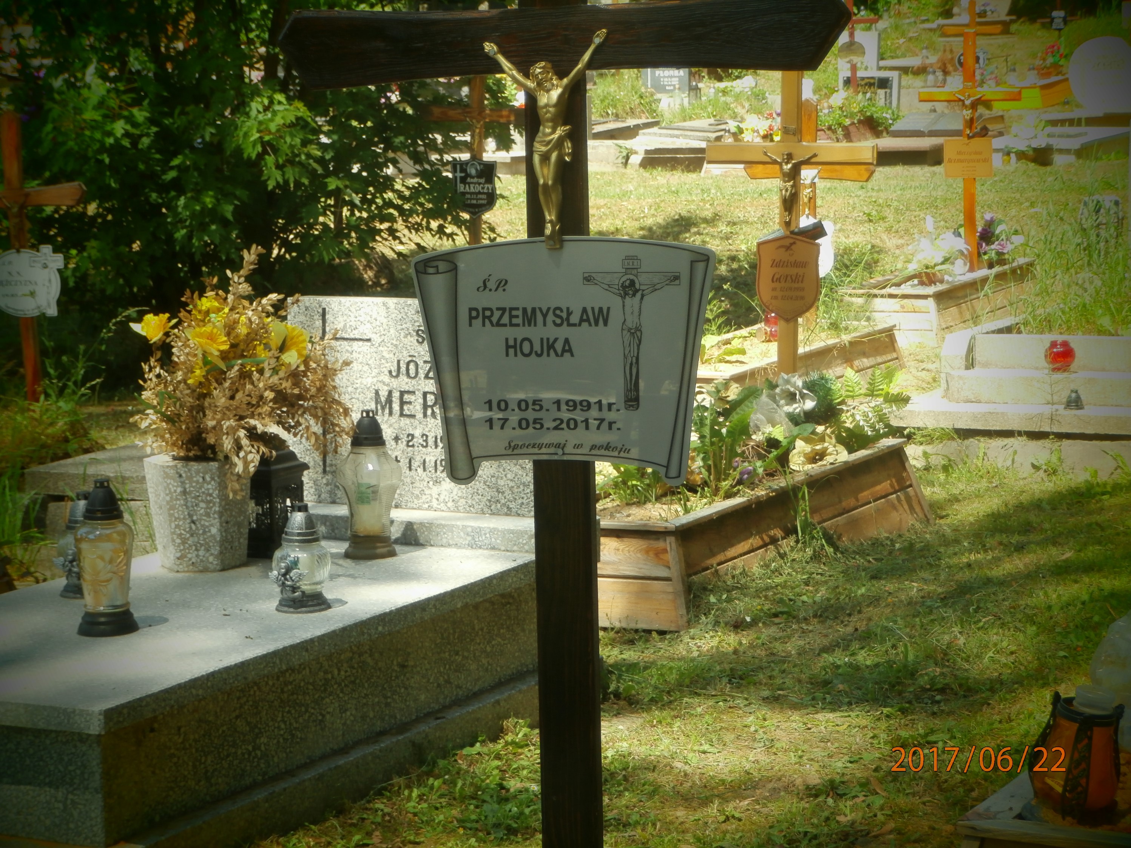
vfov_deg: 17.2
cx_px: 566
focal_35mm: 86
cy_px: 424
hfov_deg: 22.8
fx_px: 2810
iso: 100
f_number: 5
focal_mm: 15.16
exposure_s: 1/125
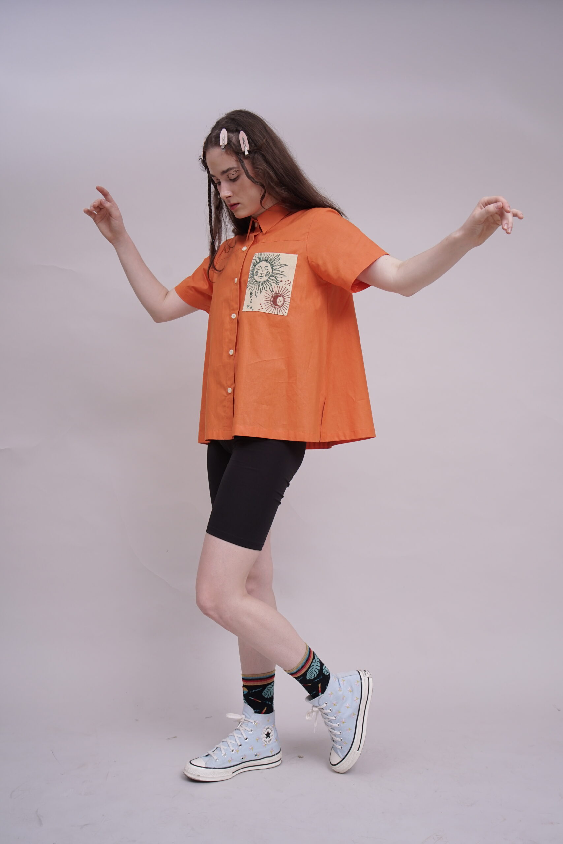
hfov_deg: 37.9
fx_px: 821
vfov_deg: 54.4
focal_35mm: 35
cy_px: 422
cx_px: 282
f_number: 6.3
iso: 400
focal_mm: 35
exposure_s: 1/100
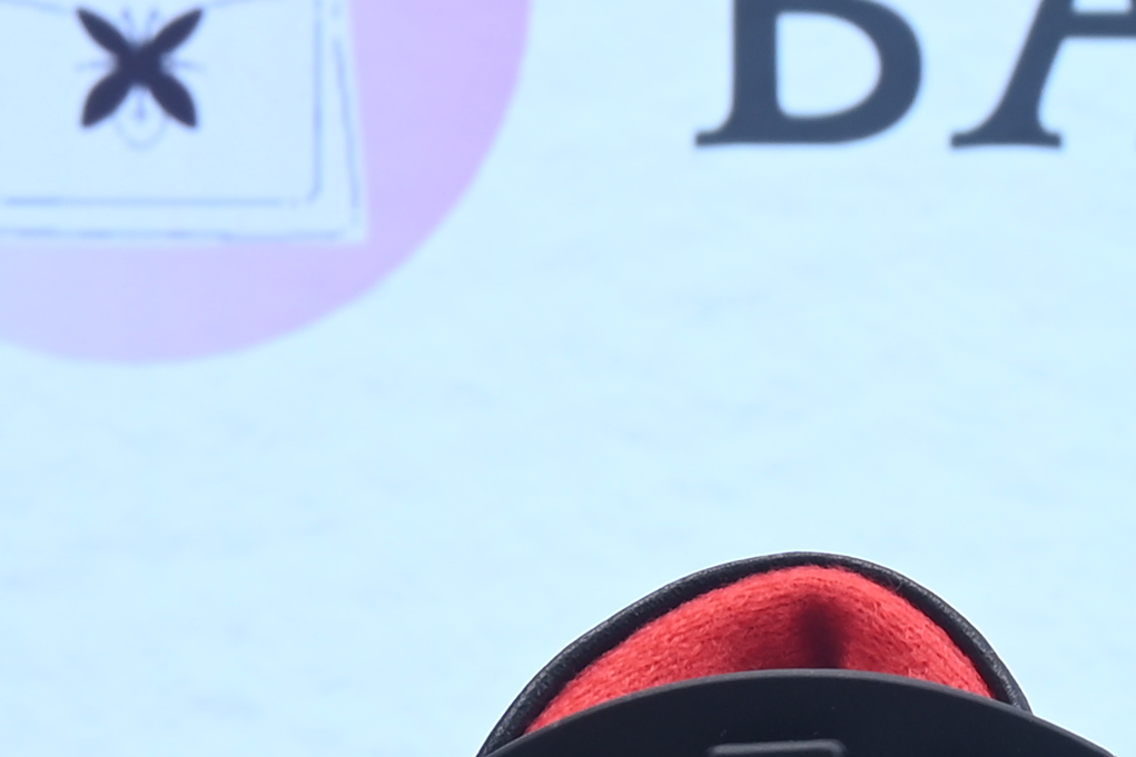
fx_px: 7069
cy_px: 983
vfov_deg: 6.1
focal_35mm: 224
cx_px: 1413
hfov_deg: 9.1
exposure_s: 1/2
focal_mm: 38
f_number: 16
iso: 100
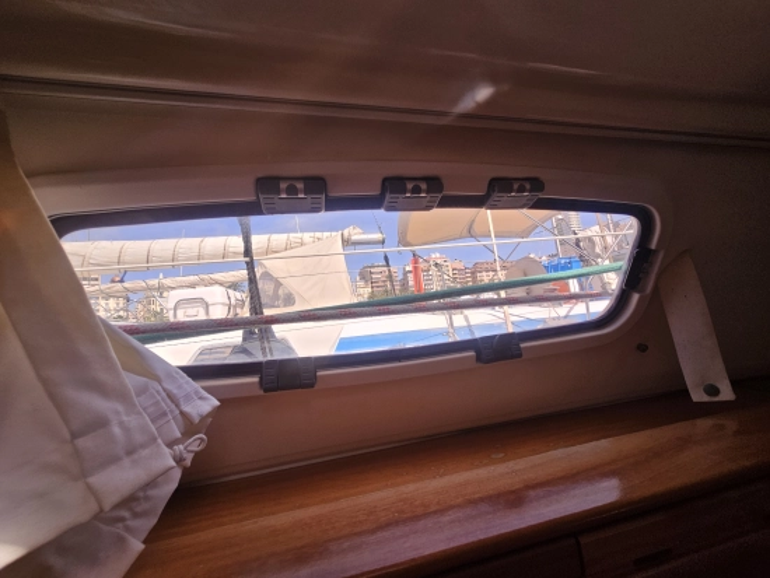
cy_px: 289
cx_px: 385
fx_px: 289
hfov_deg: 106.2
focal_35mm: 13
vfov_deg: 90.0
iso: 50
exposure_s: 1/391
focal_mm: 2.2
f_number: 2.2
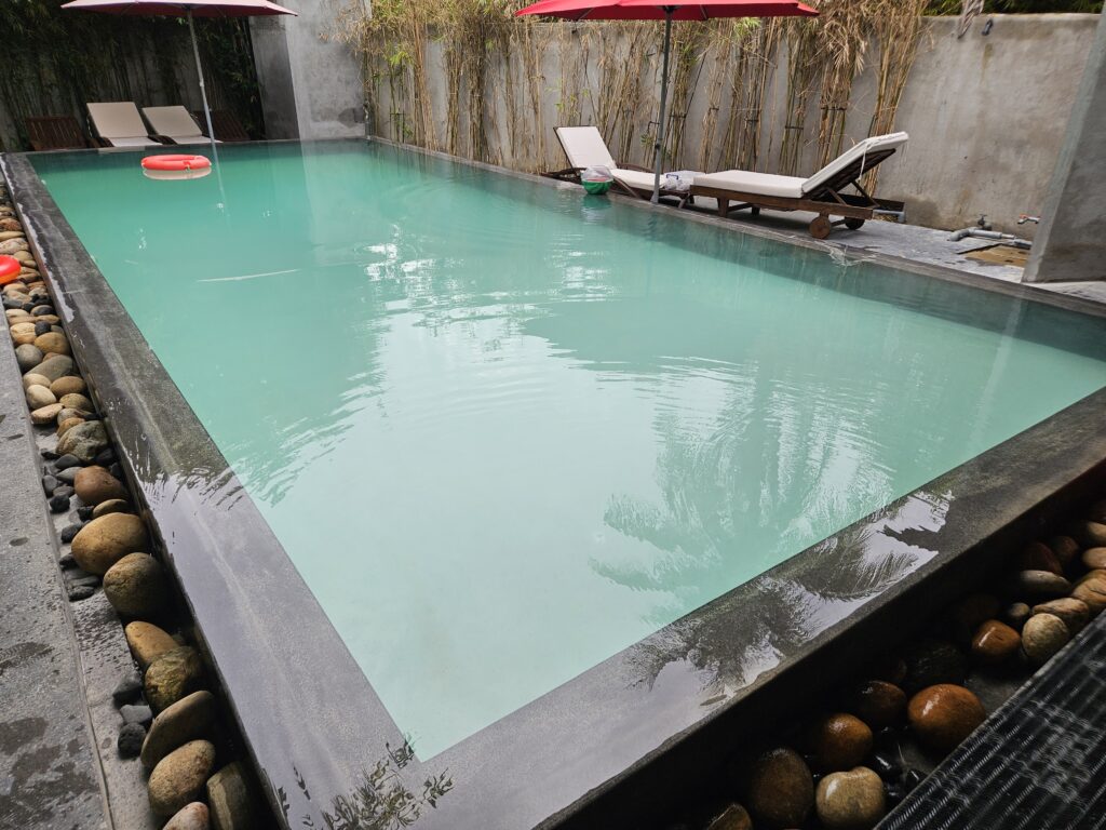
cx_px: 553
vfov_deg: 58.9
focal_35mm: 23
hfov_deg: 73.9
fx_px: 735
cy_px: 415
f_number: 1.8
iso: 25
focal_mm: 5.4
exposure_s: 1/341
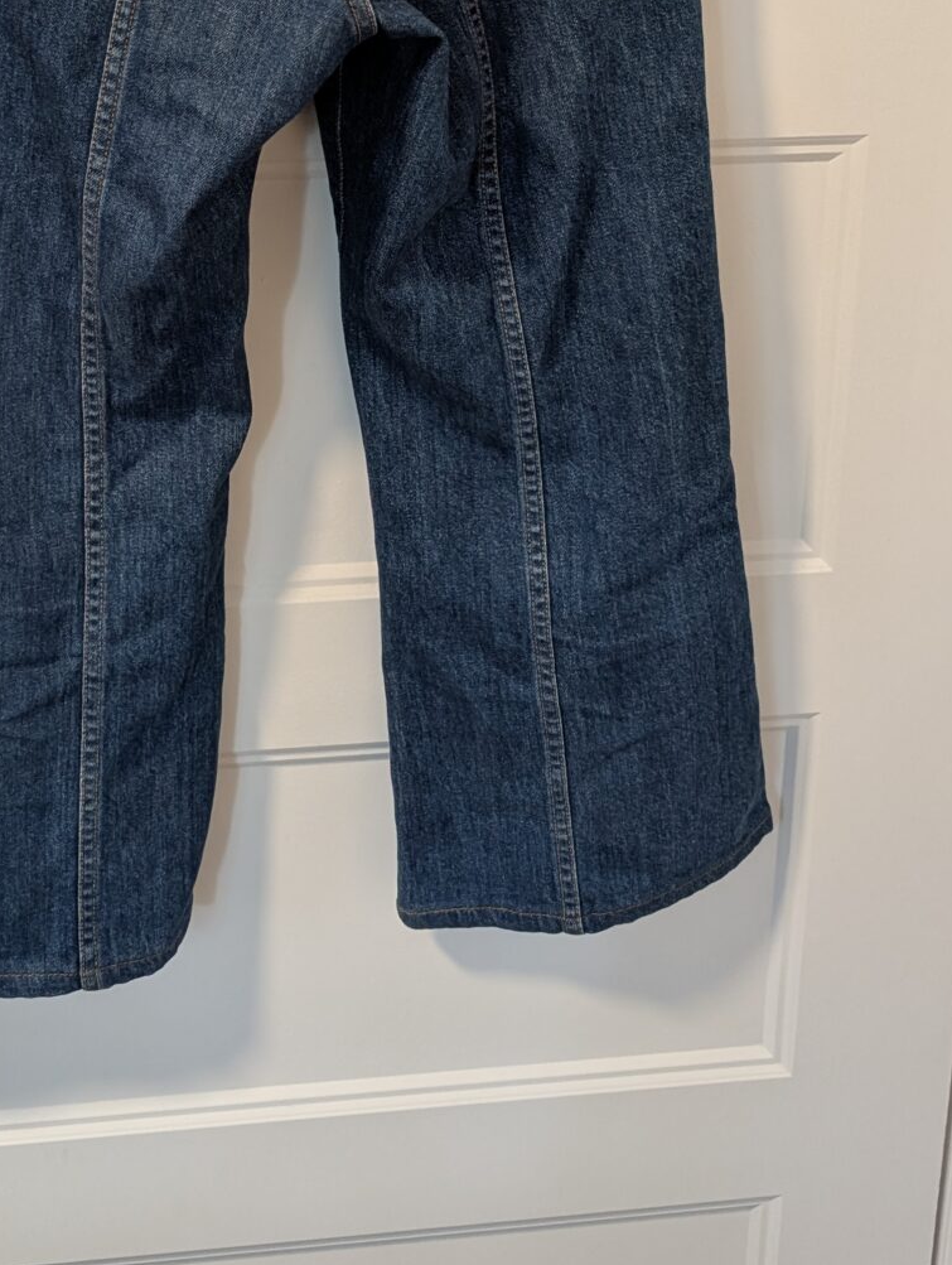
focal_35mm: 49
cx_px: 319
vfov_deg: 36.2
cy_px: 97
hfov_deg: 29.5
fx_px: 1793
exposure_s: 1/60
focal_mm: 6.9
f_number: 1.68
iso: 405
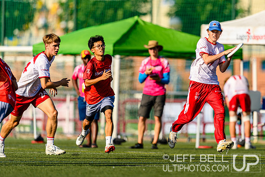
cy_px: 88
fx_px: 4146
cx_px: 187
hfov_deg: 3.7
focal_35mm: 563
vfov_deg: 2.4
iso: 100
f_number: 3.2
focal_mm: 400
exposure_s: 1/1600
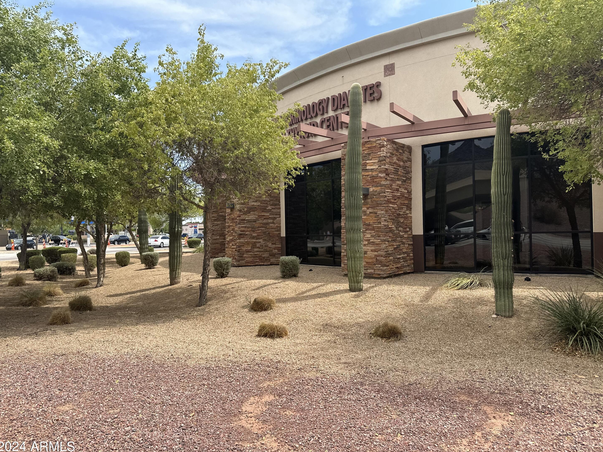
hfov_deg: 69.4
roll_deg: +0.0
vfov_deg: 54.9
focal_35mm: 25
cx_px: 310
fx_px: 435
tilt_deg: +3.0
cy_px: 233
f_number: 1.78
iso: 80
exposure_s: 1/2660
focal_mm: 6.86
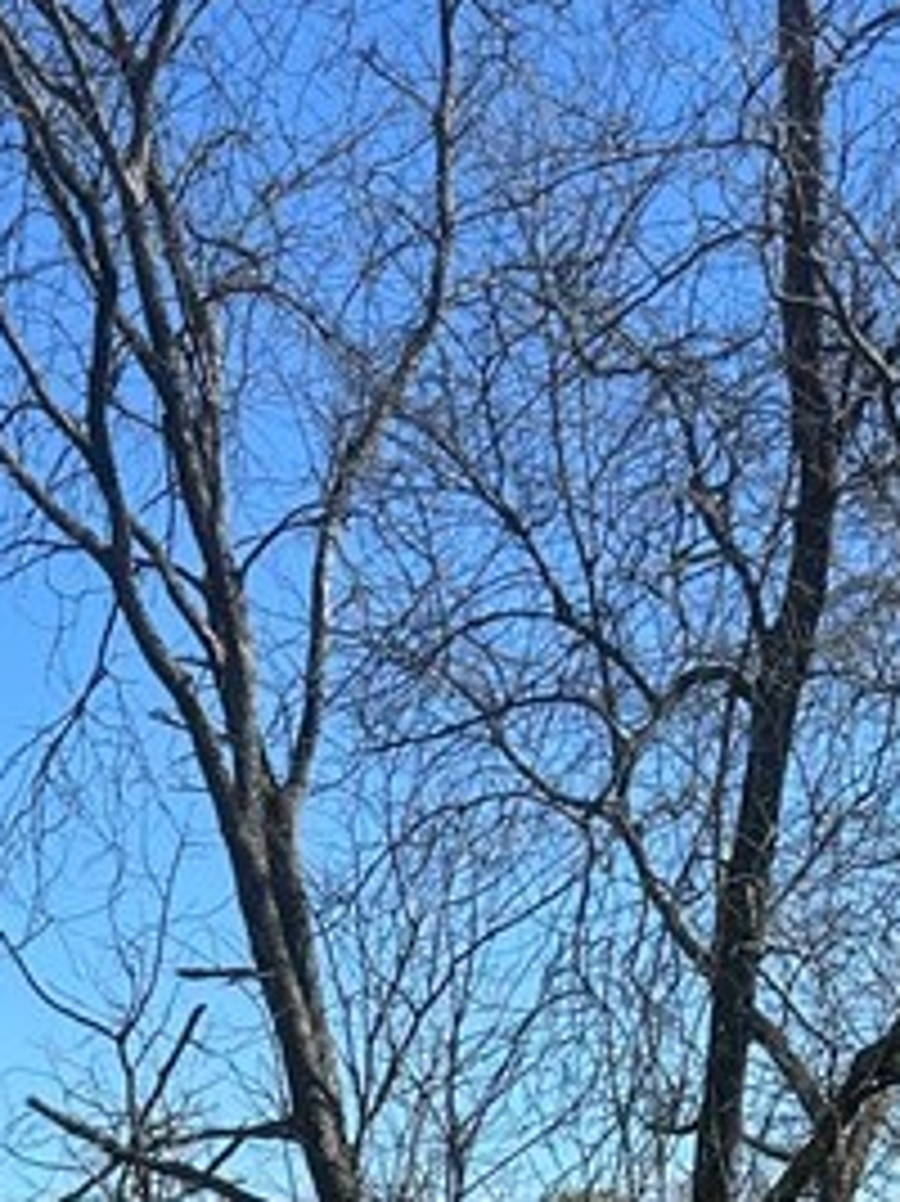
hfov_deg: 16.0
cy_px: 2039
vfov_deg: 17.9
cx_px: 248
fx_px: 3192
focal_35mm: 92
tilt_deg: -8.3
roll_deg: -0.6
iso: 80
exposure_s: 1/2155
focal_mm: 6.86
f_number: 1.78
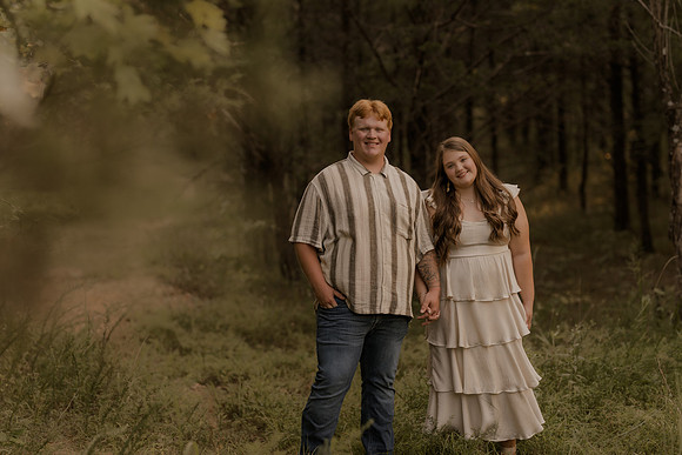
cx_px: 341
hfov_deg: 23.9
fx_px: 1611
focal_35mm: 85
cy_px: 228
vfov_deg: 16.1
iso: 100
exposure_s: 1/125
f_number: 2
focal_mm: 85
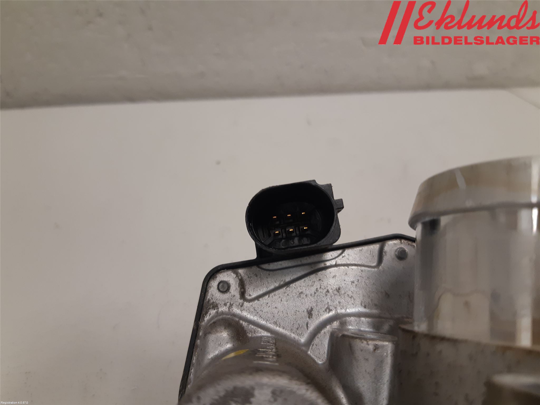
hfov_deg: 67.3
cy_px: 202
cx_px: 270
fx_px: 406
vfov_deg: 53.1
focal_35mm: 26
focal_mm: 3.93
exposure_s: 1/50
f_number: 1.7
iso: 125
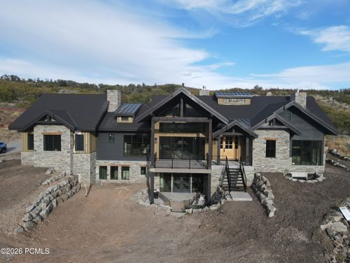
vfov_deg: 56.8
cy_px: 132
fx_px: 243
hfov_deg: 71.6
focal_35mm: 24
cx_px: 175
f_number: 2.8
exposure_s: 1/400
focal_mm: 4.5
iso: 110
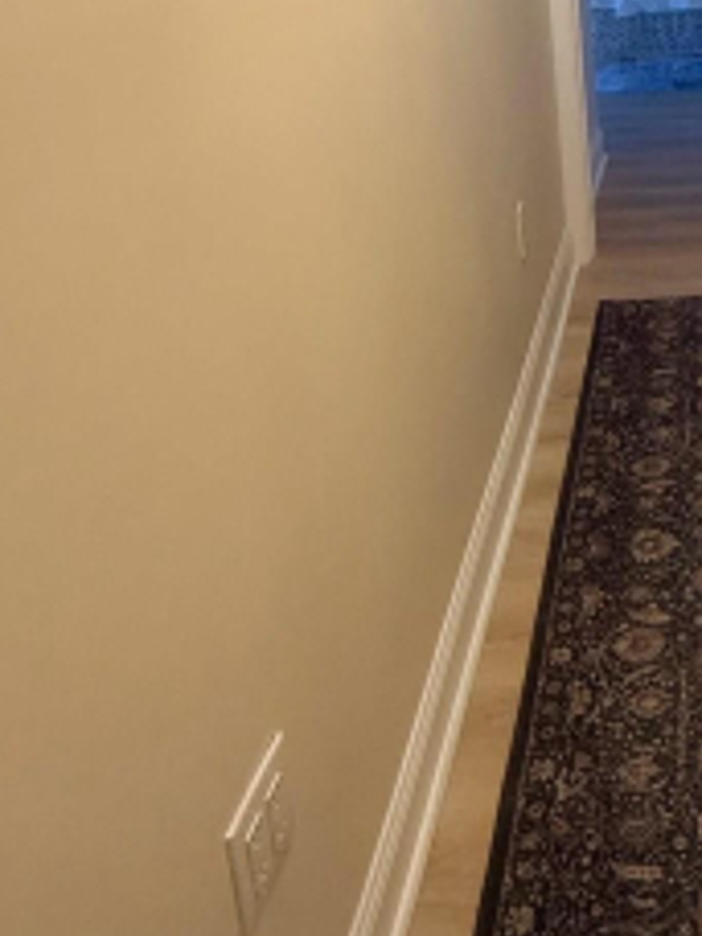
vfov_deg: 42.3
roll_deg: +2.1
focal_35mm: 41
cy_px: 109
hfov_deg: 31.4
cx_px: 759
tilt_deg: -14.0
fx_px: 1109
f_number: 2.2
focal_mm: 2.22
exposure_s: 1/60
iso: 200
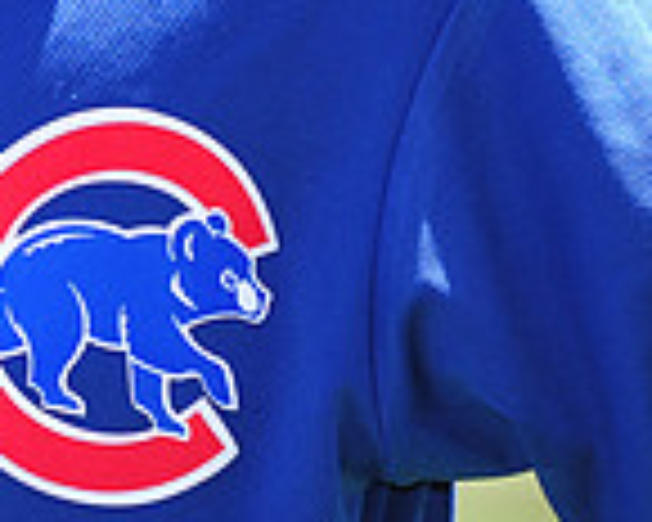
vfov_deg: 2.1
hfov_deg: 2.6
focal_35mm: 749
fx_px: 14453
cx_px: -81
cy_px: -328
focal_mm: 200
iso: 200
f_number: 4.5
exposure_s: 1/320
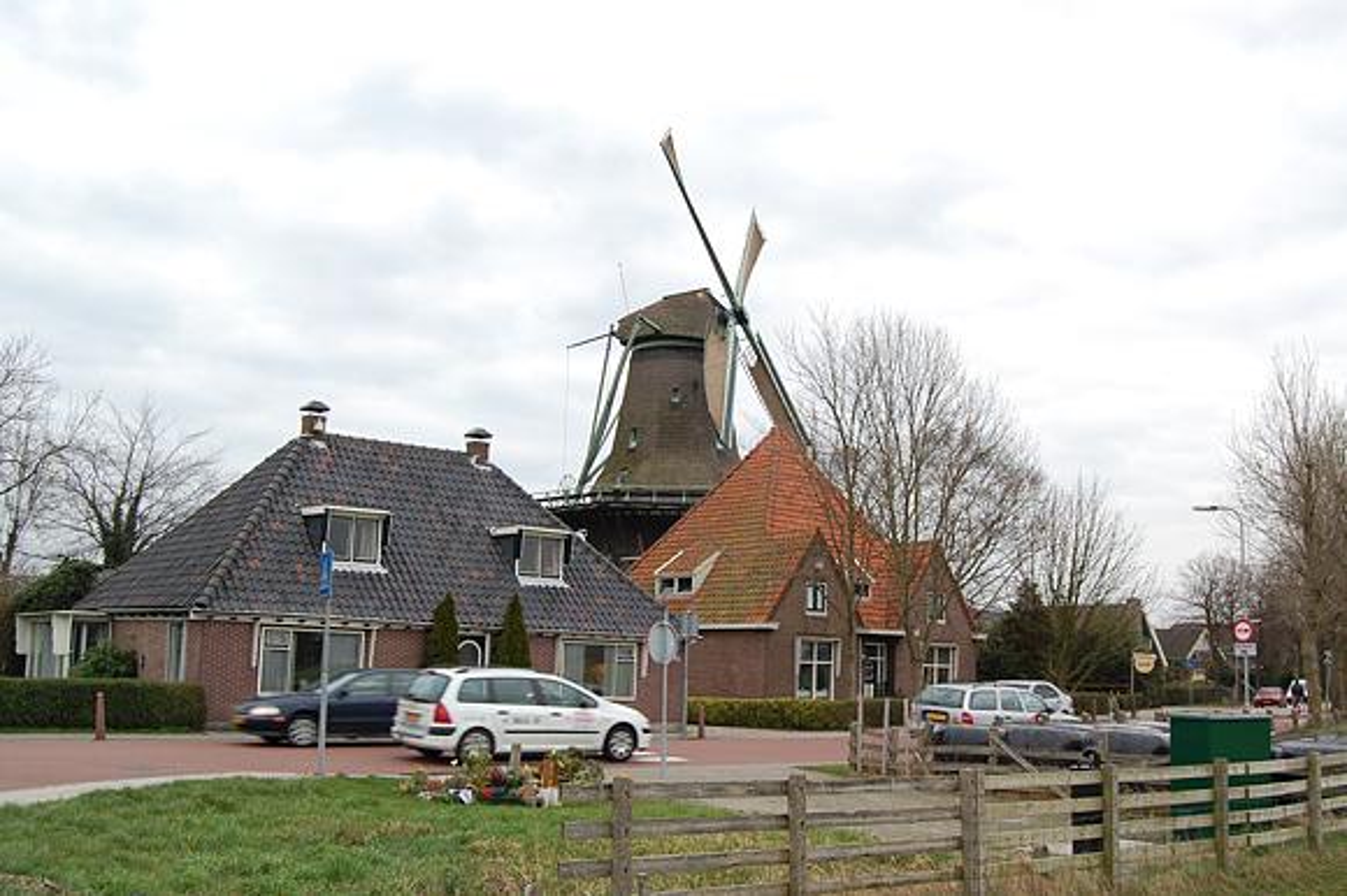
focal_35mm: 36
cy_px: 448
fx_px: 1346
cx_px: 674
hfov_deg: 53.2
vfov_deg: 36.8
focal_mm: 24
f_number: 8
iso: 400
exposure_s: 1/80
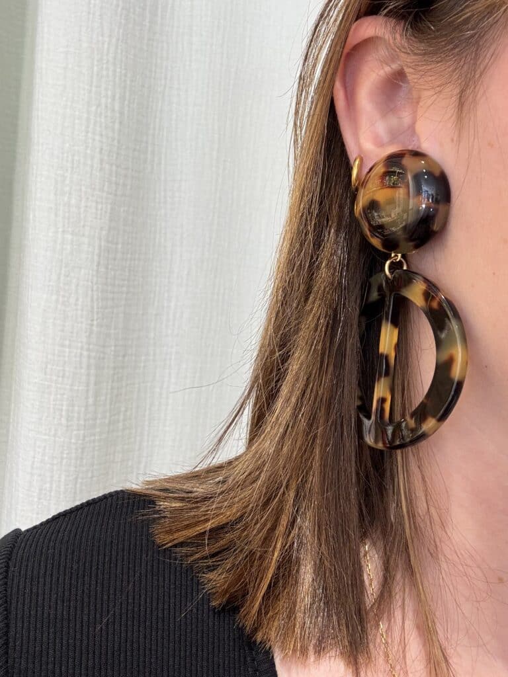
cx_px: 254
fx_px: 587
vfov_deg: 60.0
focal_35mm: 30
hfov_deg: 46.8
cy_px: 338
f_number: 1.9
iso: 50
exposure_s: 1/50
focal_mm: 2.69
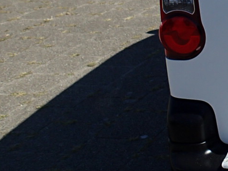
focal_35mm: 100
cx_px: 419
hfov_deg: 16.3
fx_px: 659
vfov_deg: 14.4
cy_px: -24
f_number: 8
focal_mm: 4.5
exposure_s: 1/250
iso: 100
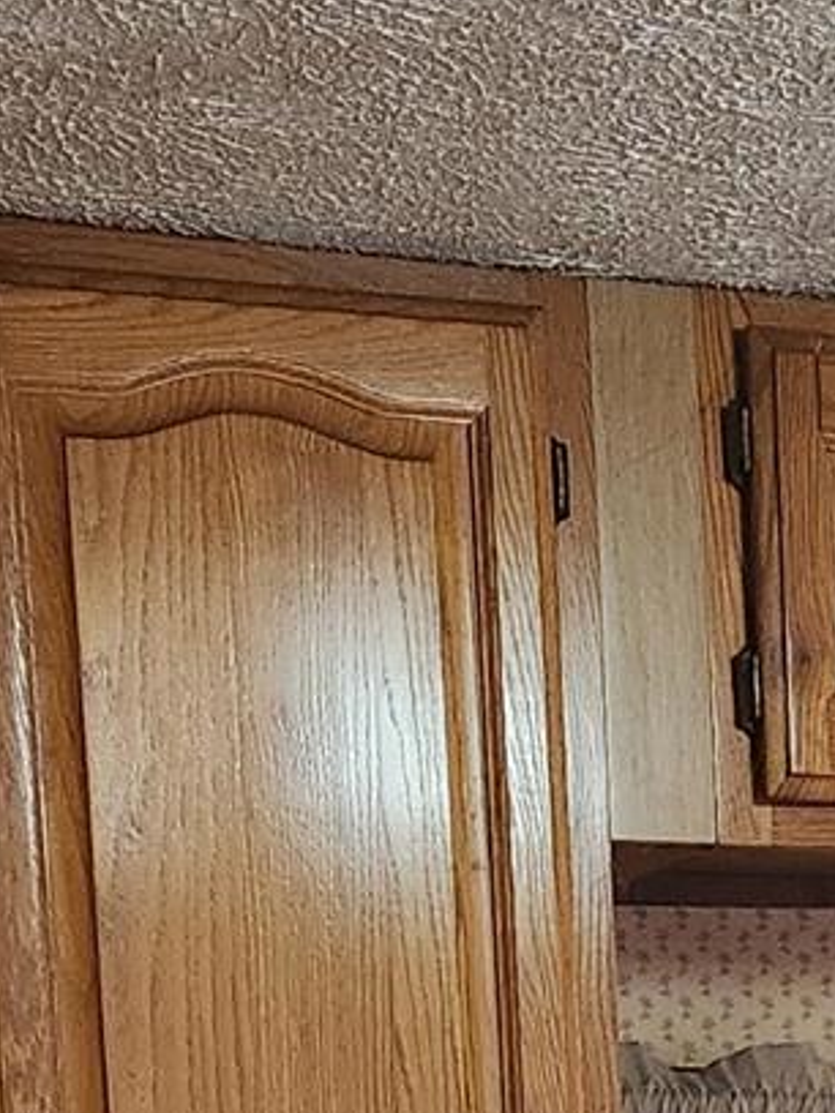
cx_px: 865
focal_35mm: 130
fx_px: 4181
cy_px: 1852
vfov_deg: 13.9
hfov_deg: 11.3
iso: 800
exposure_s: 1/120
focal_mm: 5.4
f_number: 1.8
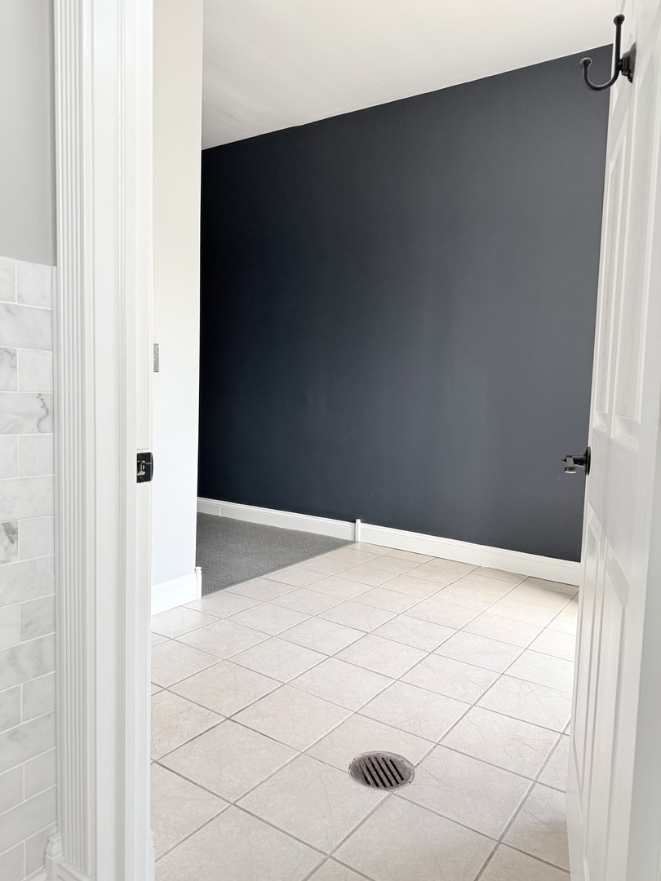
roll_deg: -1.3
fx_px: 611
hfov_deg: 56.8
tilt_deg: -4.4
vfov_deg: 71.6
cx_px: 330
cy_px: 440
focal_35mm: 24
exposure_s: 1/72
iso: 200
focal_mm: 6.76
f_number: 1.78
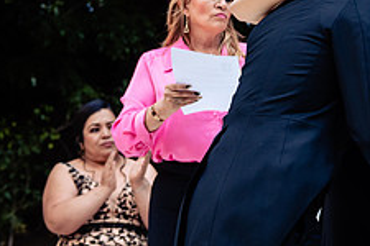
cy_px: 39
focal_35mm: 134
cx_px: 456
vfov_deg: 10.2
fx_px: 1377
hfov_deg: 14.7
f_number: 3.5
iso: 640
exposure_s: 1/125
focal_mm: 52
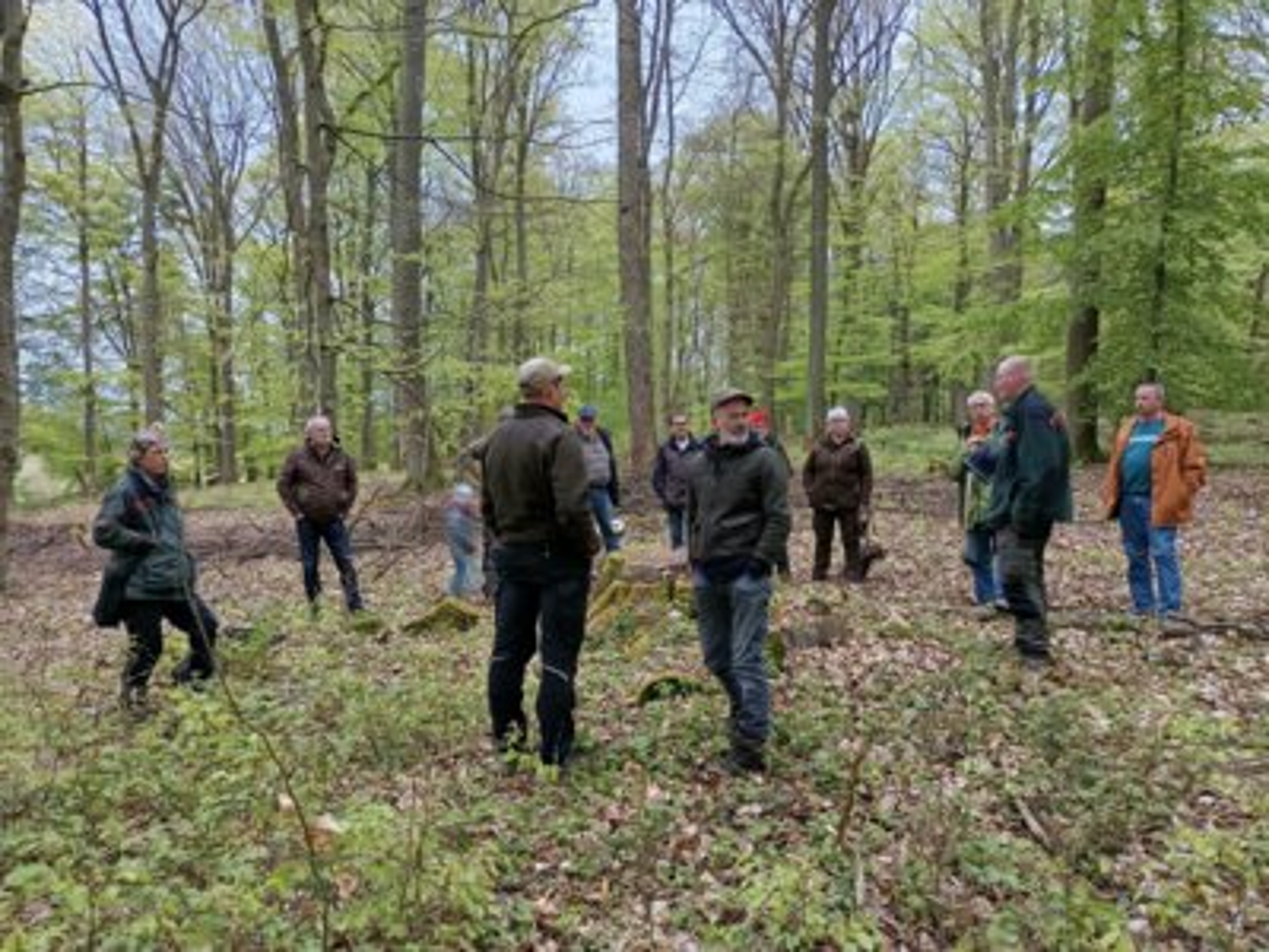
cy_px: 476
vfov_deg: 56.8
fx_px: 880
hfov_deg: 71.6
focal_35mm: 24
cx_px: 634
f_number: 1.7
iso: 106
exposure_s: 1/100
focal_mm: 5.31
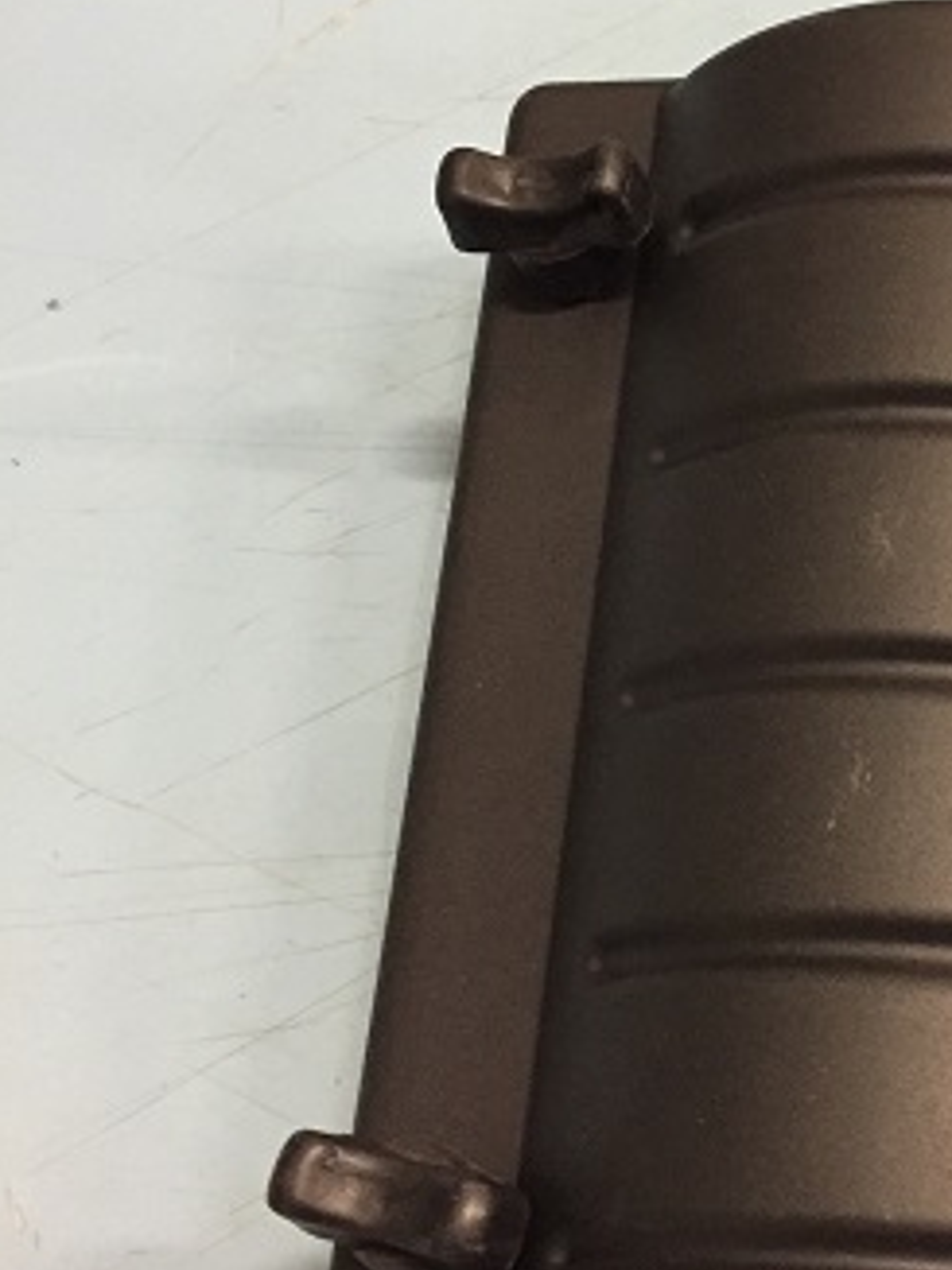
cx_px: 933
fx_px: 2128
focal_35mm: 58
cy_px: 654
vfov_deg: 33.2
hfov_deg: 24.2
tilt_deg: -66.6
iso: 250
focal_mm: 4.15
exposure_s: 1/25
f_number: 2.2
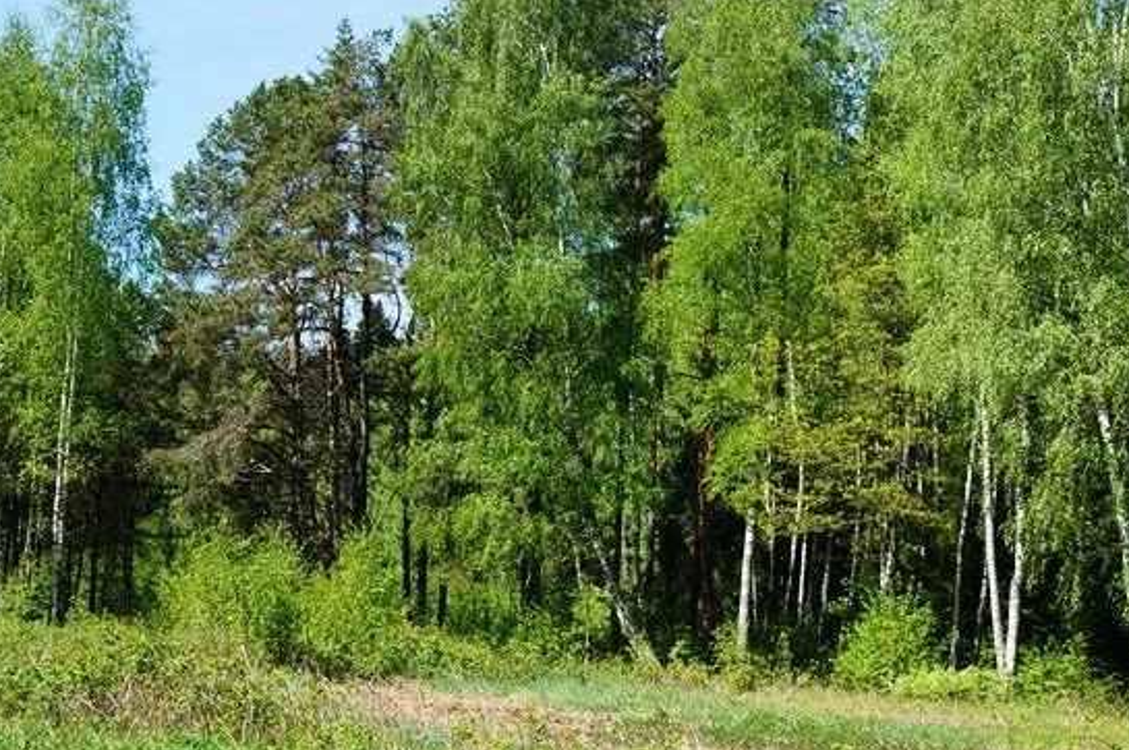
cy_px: 314
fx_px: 2067
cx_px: 615
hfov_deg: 30.5
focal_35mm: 66
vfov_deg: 20.5
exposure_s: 1/80
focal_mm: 30
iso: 100
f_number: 11
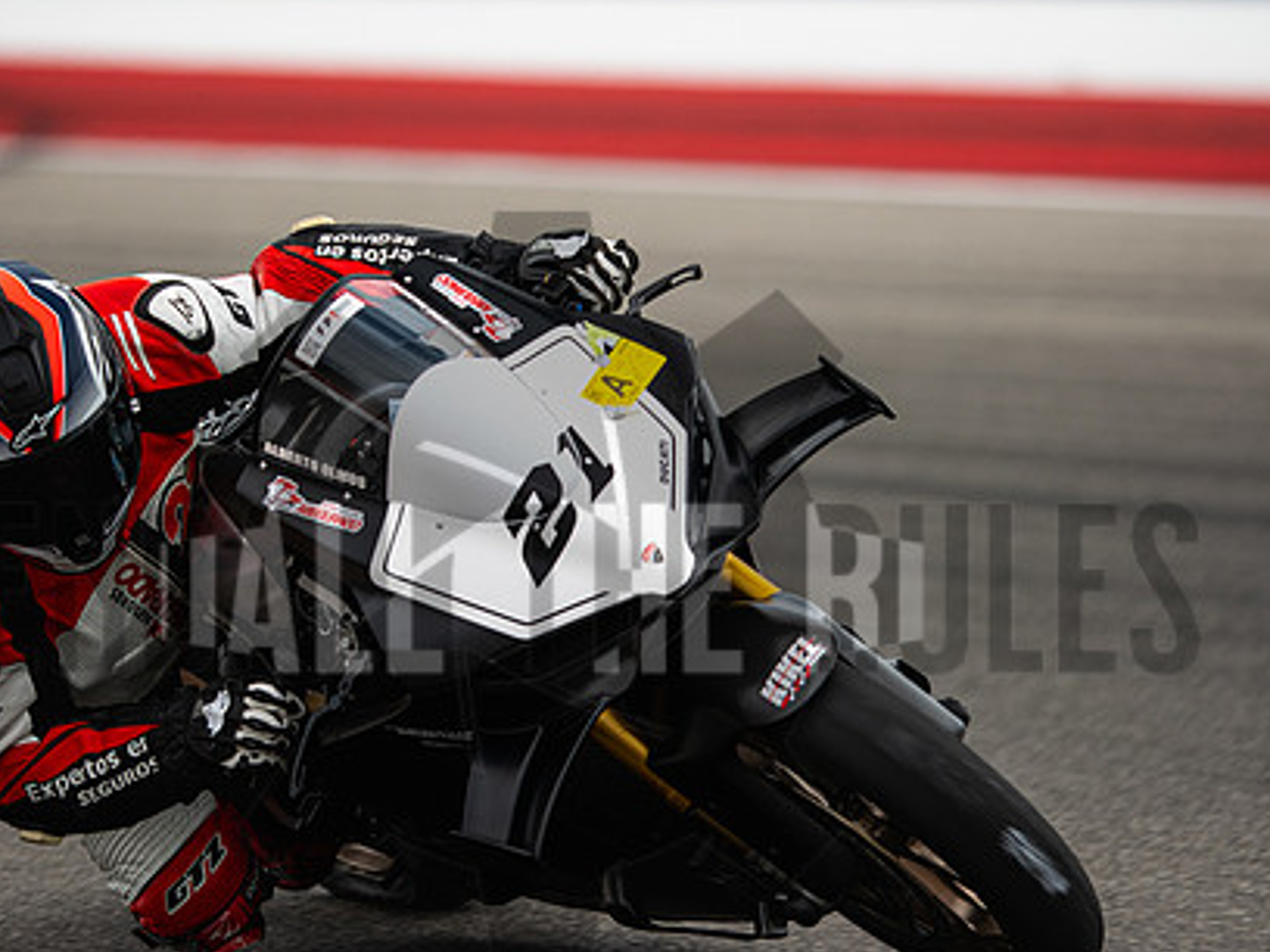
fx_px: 15042
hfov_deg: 4.8
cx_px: 542
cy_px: 593
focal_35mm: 410
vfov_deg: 3.6
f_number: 2
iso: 320
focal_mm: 200
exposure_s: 1/4000
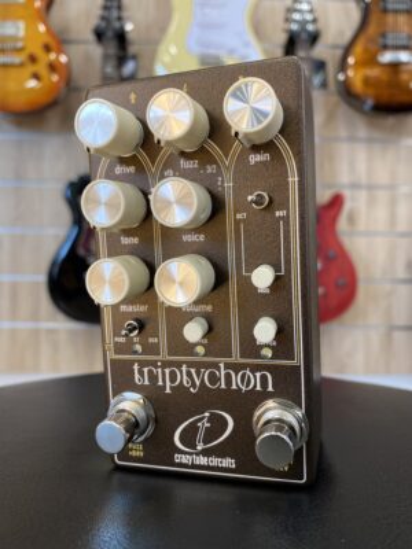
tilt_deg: -0.2
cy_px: 274
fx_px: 413
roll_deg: +0.0
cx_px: 206
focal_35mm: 26
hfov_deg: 53.1
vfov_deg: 67.3
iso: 64
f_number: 1.8
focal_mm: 4.25
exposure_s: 1/50
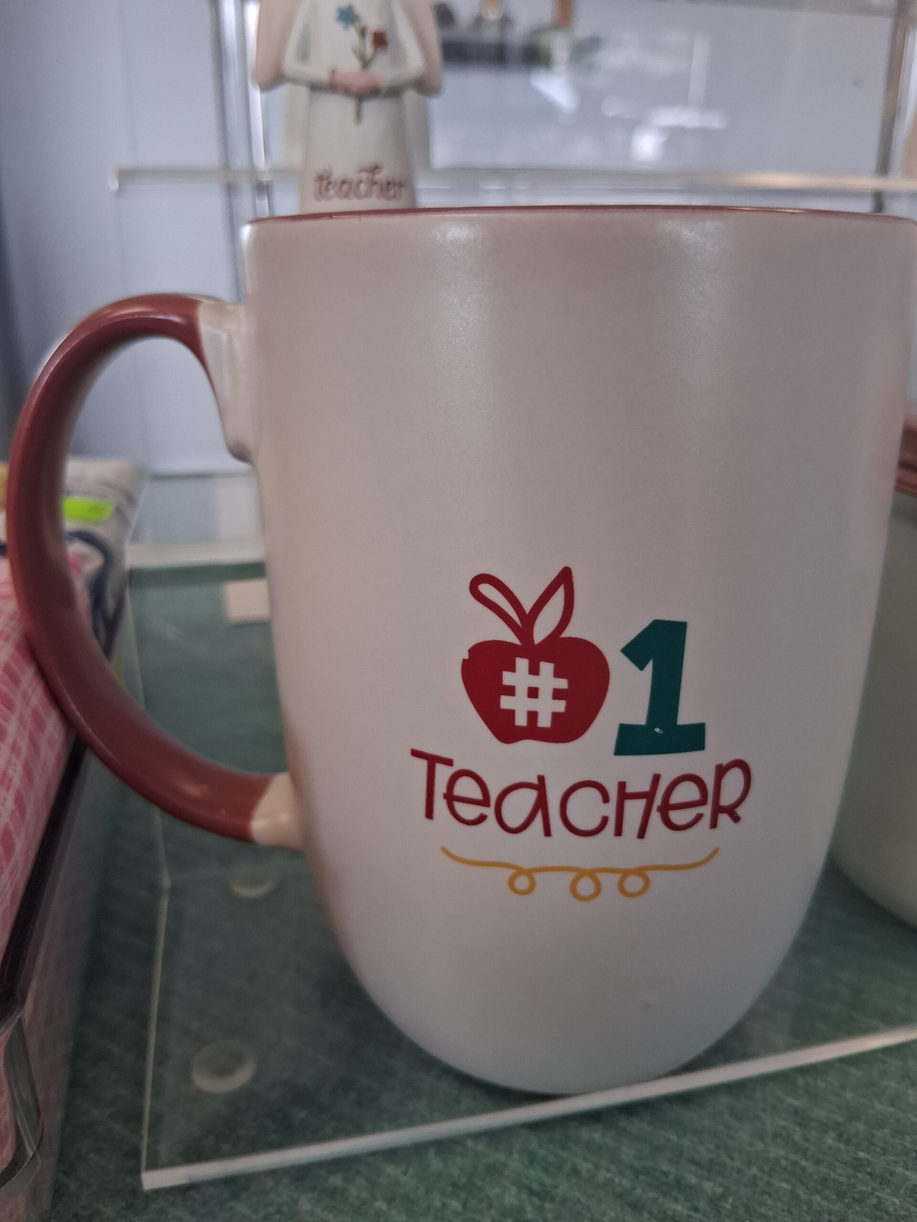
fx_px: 918
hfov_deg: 53.1
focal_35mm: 26
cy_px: 611
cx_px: 458
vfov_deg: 67.3
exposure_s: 1/120
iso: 160
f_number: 1.8
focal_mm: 3.98
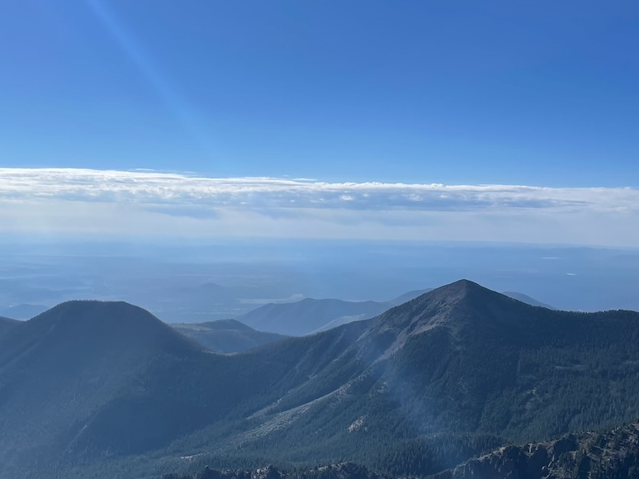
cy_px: 276
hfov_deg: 43.8
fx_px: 794
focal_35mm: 43
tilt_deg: -2.7
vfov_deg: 33.5
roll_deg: -1.7
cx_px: 302
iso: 32
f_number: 1.6
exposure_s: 1/7813
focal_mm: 4.2
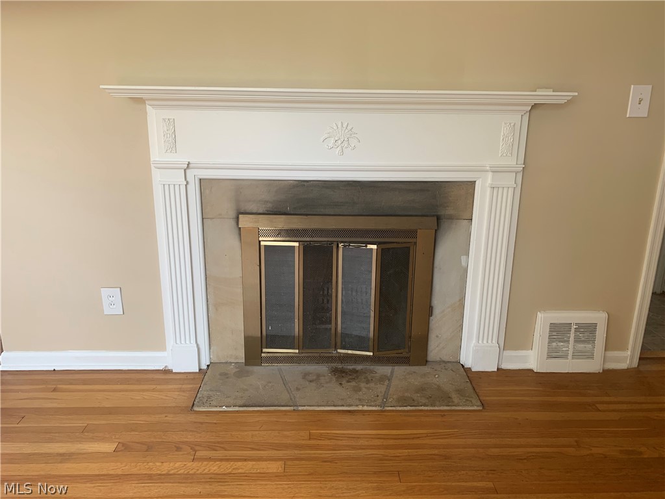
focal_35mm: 26
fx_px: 499
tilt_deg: -15.4
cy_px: 250
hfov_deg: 67.3
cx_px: 332
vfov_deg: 53.1
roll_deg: -1.3
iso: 80
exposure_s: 1/121
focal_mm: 4.25
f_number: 1.8
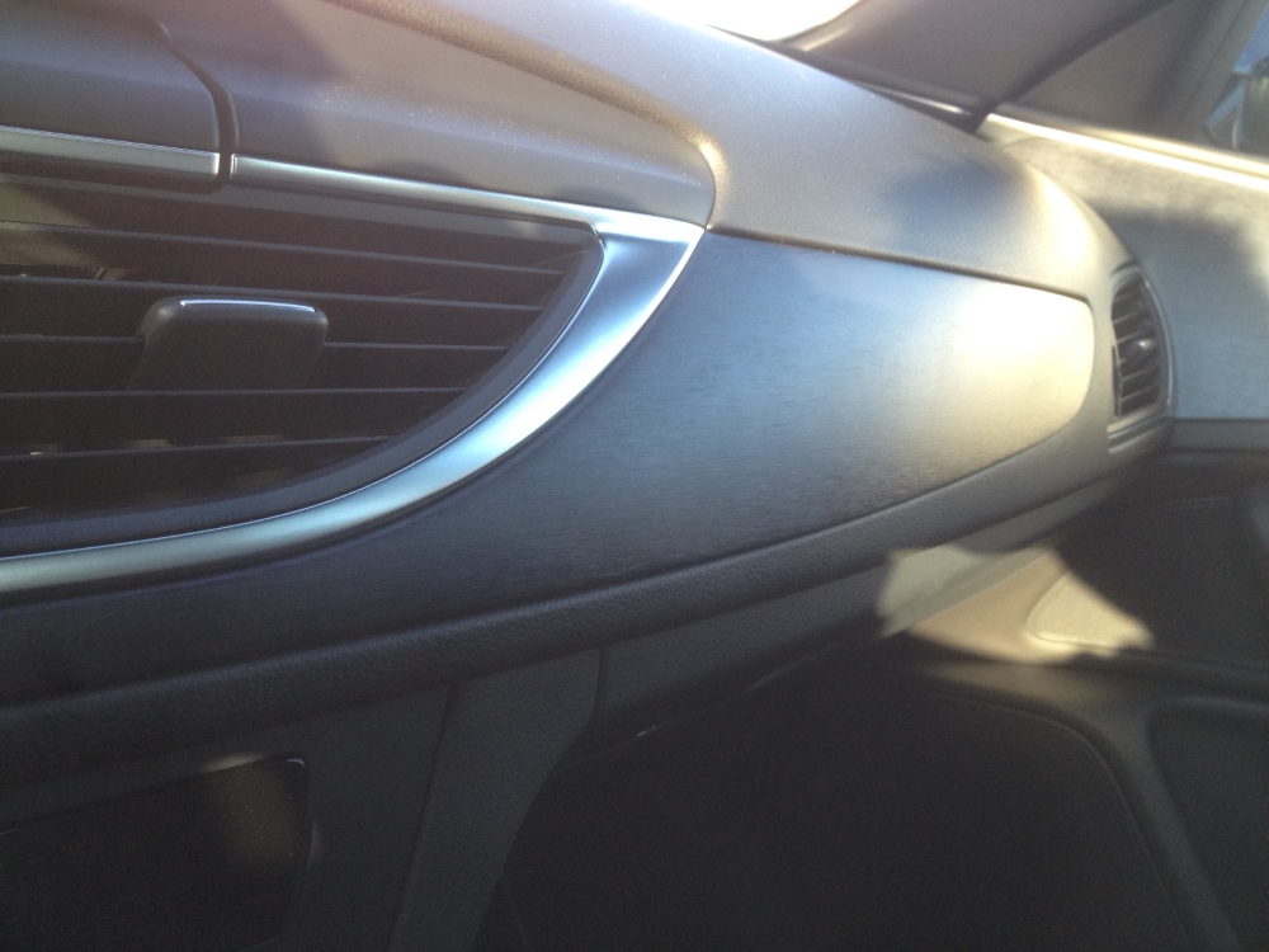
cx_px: 634
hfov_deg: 52.6
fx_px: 1283
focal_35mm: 35
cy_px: 476
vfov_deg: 40.7
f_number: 2.4
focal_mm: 4.28
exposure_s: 1/120
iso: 100
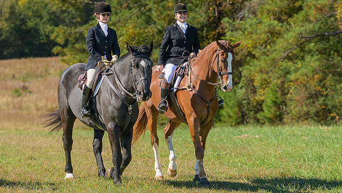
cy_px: 85
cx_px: 181
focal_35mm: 202
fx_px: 1832
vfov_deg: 6.0
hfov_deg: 10.7
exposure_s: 1/800
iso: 200
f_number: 4
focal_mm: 115
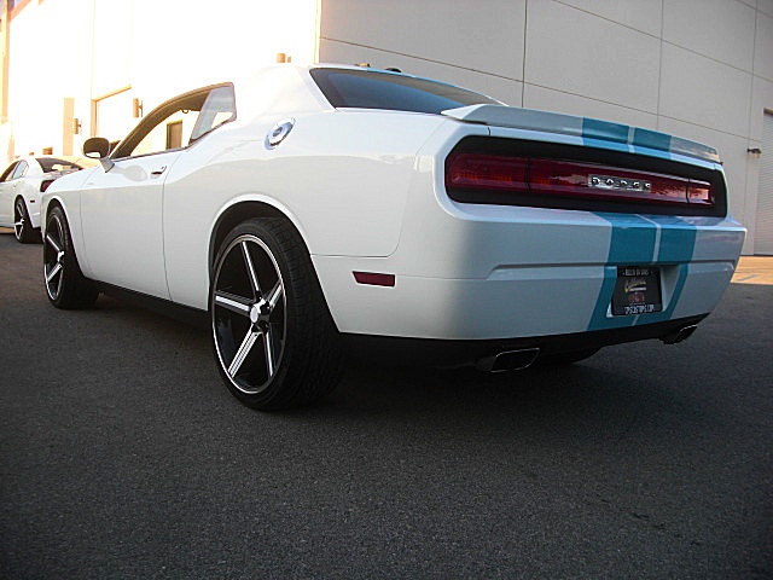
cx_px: 386
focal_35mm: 36
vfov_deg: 39.7
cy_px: 290
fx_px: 804
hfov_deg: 51.4
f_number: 2.8
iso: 50
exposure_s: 1/160
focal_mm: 6.3
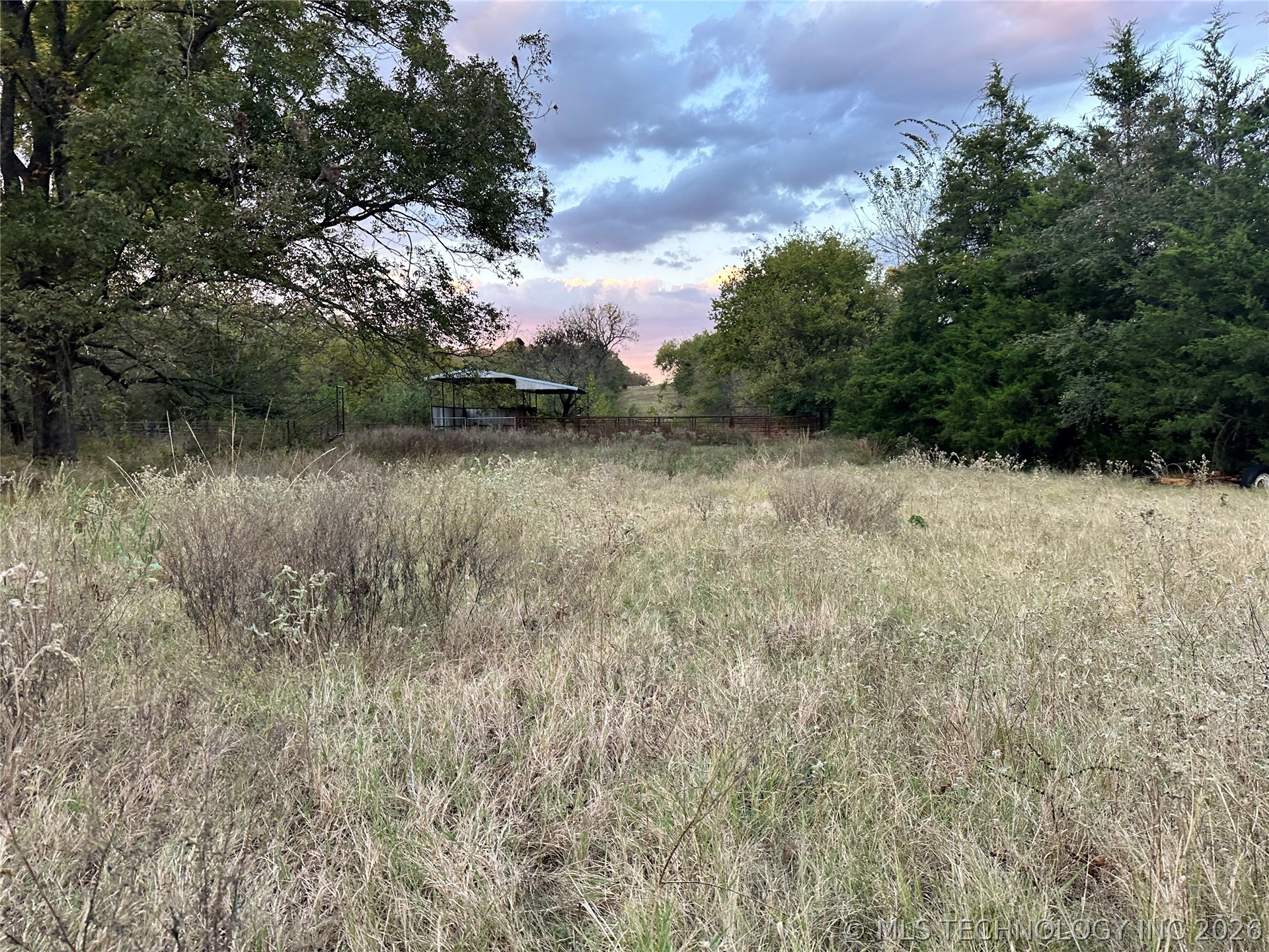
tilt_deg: -6.0
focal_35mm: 24
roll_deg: +3.0
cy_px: 476
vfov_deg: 56.8
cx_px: 634
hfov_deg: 71.6
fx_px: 880
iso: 100
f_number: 1.78
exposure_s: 1/121
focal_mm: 6.86
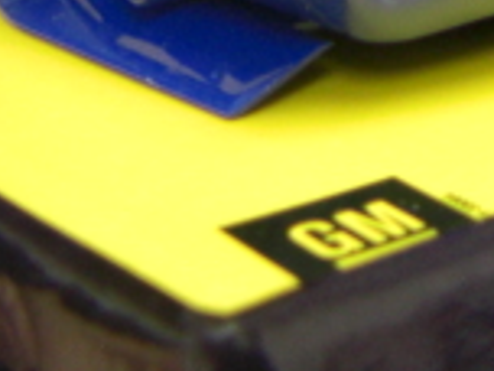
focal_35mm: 160
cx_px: 838
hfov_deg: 11.6
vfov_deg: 8.7
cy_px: -387
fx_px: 2283
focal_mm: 6.3
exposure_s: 1/13
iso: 200
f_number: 3.4
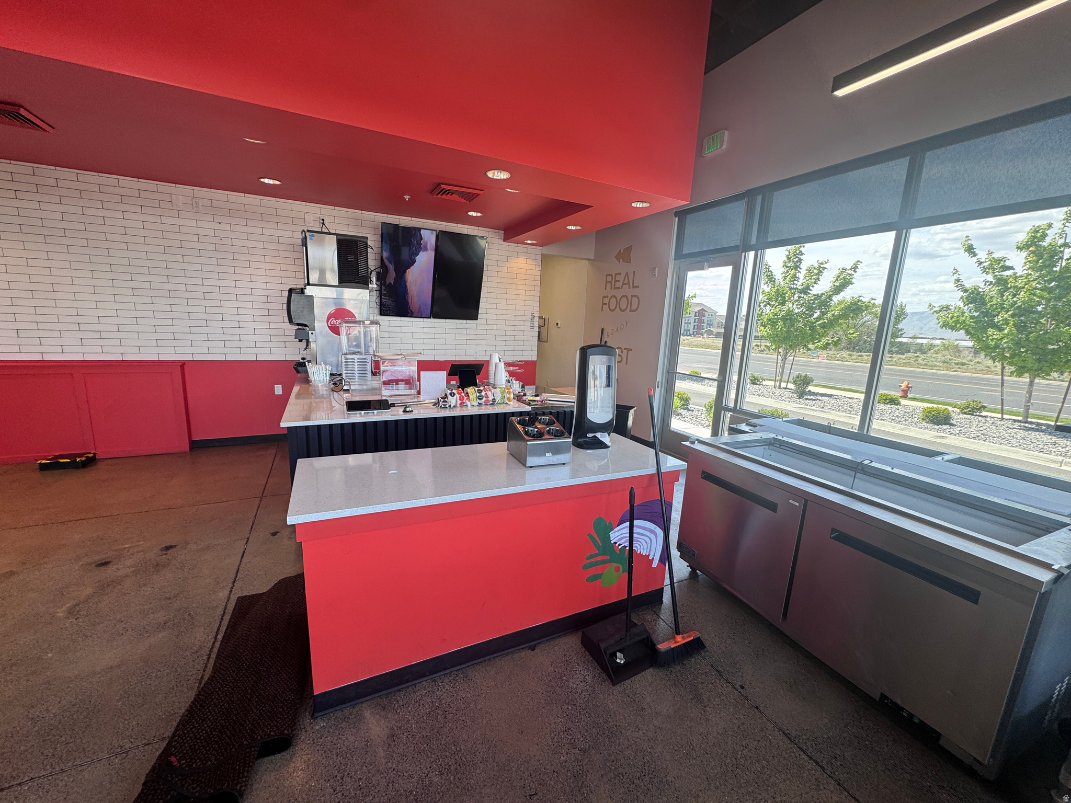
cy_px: 402
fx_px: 433
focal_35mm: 14
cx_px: 536
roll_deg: -3.2
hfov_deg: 102.1
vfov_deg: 85.7
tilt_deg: -10.2
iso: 40
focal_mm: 2.22
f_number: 2.2
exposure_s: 1/138
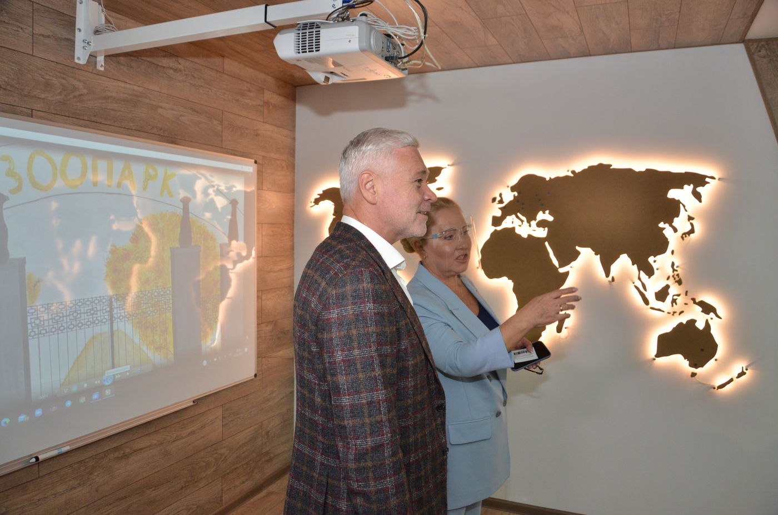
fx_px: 582
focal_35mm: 27
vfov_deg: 47.7
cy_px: 258
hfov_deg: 67.5
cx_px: 389
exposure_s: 1/250
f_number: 5.6
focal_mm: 18
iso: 800
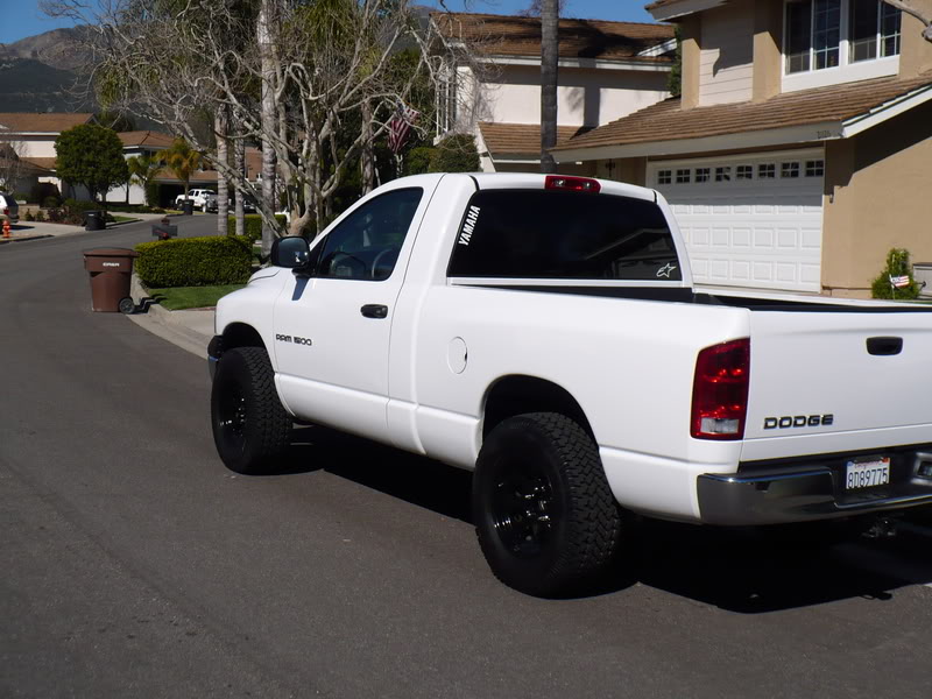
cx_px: 466
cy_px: 350
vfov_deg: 30.3
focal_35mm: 48
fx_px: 1292
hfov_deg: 39.7
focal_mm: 7.9
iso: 100
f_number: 9
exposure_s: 1/400
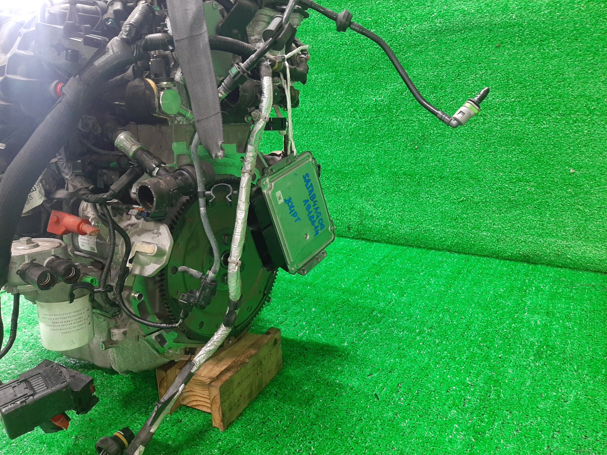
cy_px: 228
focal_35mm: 26
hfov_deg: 67.3
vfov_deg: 53.1
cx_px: 304
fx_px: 456
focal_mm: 3.93
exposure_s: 1/33
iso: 176
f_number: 1.7
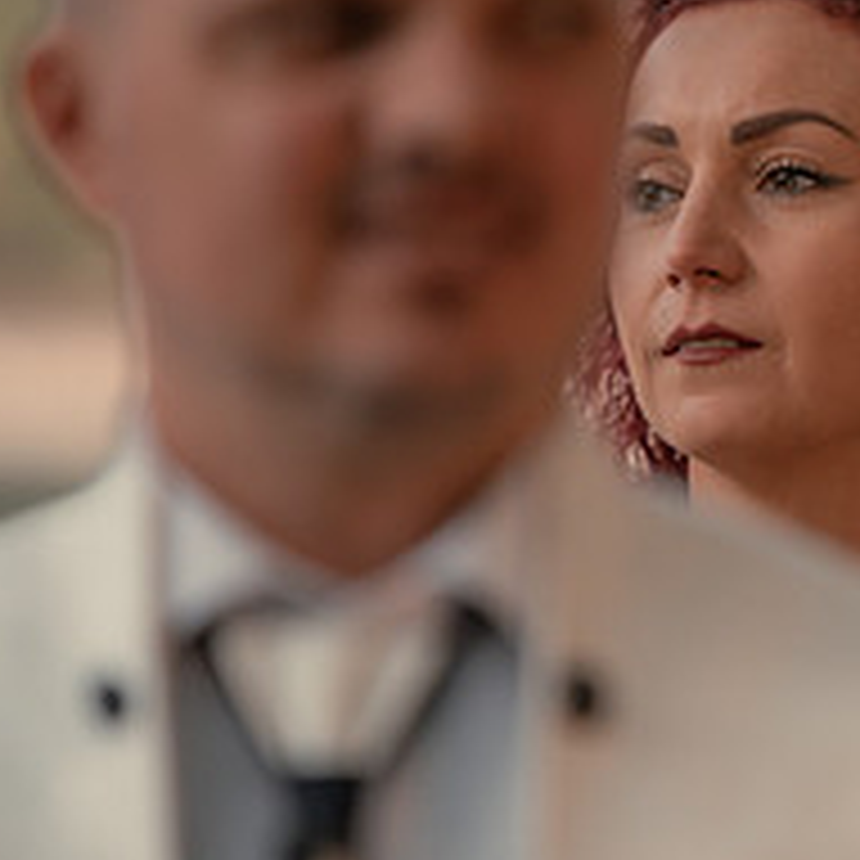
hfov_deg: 3.2
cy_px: 380
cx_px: 910
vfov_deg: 3.2
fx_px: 15178
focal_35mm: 540
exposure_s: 1/250
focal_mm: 200
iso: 500
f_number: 2.8
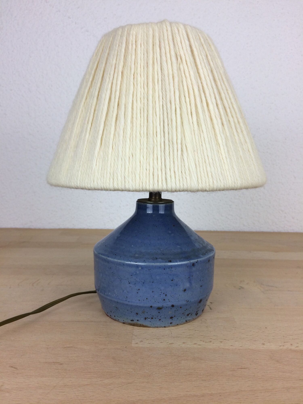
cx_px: 152
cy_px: 202
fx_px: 338
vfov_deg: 61.7
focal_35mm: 29
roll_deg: -0.1
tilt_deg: -9.2
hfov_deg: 48.2
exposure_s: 1/100
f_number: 2.2
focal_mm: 4.15
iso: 40
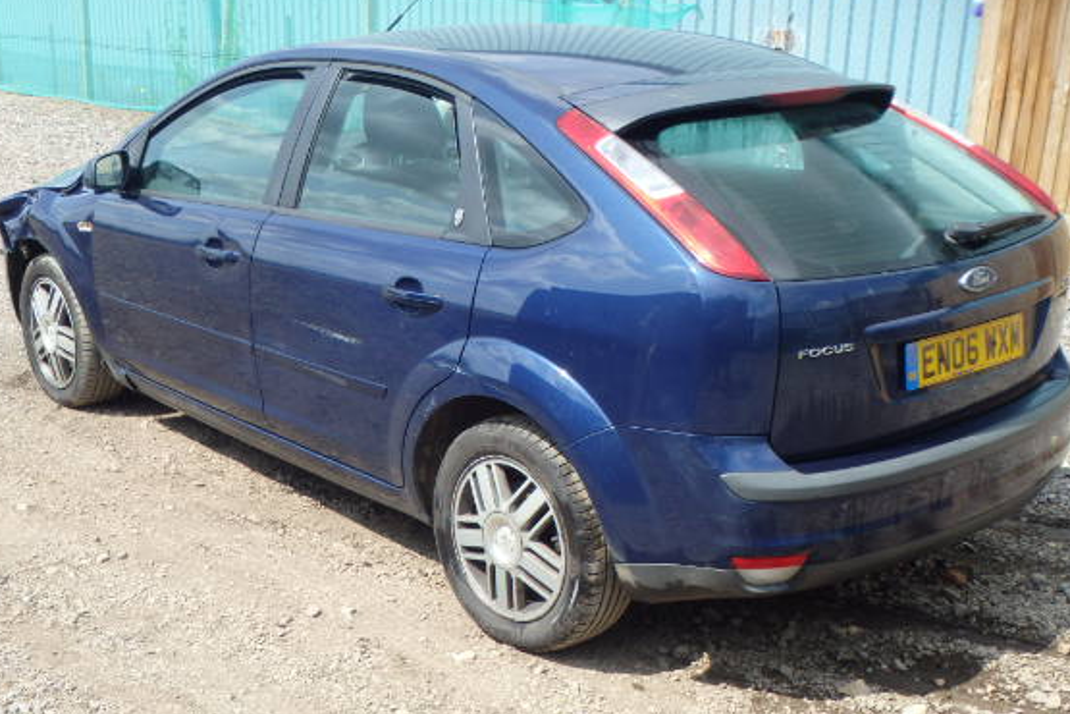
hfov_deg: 41.1
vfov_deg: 28.1
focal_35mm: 48
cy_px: 374
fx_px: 1427
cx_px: 557
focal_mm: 7.3
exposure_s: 1/250
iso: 125
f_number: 4.7
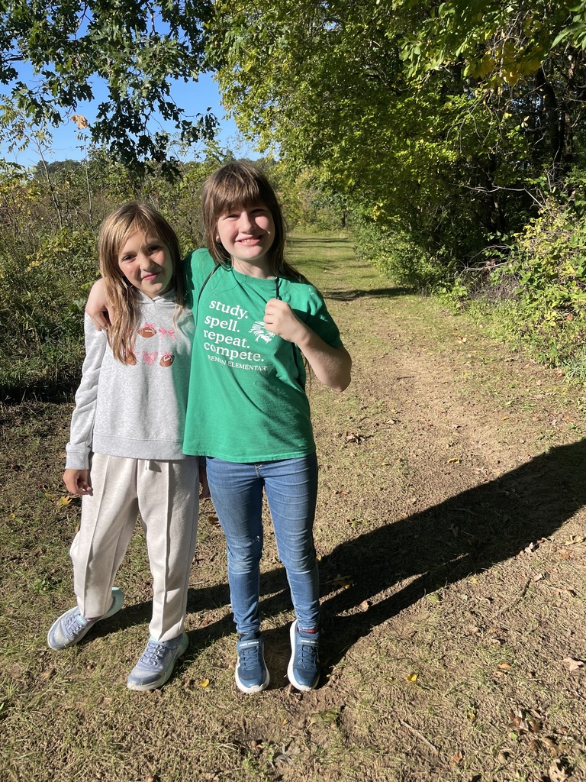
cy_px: 391
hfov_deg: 53.1
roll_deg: +3.0
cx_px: 293
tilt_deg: -17.2
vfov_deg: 67.3
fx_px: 587
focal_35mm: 26
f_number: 1.6
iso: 32
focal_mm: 4.2
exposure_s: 1/2564
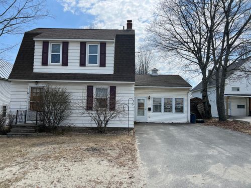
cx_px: 126
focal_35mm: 26
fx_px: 189
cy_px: 94
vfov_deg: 53.1
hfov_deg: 67.3
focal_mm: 5.7
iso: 50
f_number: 1.5
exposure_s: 1/4630
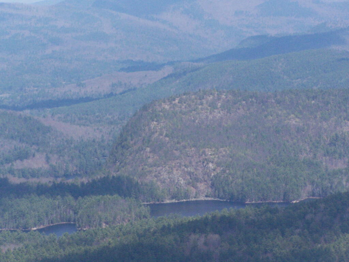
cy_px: 131
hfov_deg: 9.1
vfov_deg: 6.8
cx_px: 174
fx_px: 2198
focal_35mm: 218
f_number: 6.3
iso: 400
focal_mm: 36.2
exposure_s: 1/1600
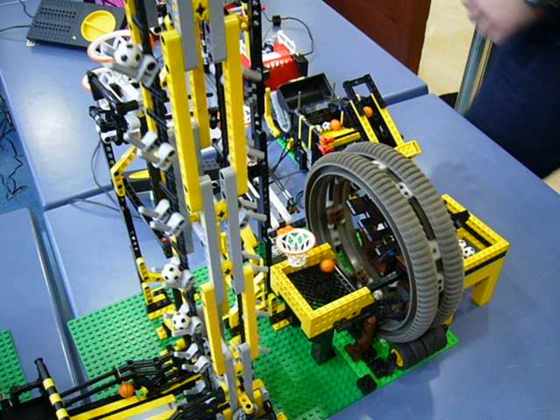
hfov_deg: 52.6
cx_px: 280
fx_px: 566
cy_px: 210
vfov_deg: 40.7
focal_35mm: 35
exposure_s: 1/40
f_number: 2.8
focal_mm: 5.8
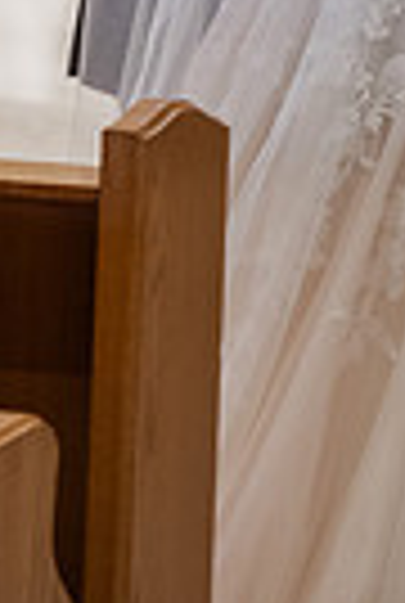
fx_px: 7302
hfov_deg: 3.2
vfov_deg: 4.7
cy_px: -158
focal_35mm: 435
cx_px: 554
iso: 1000
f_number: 3.2
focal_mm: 130
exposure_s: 1/160
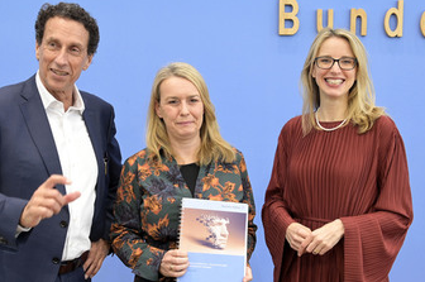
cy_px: 175
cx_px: 183
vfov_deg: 28.5
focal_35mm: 47
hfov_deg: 41.9
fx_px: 554
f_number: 5
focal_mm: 35
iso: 3200
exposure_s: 1/250
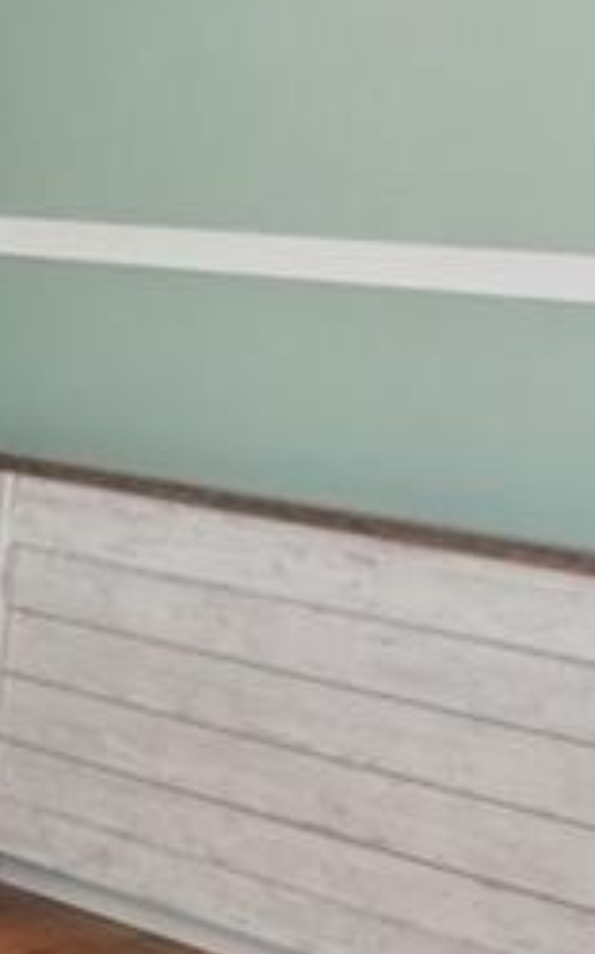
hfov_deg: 13.0
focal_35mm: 98
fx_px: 2546
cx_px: -107
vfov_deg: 20.7
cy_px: 69
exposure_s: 1/5
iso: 800
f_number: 8
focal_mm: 10
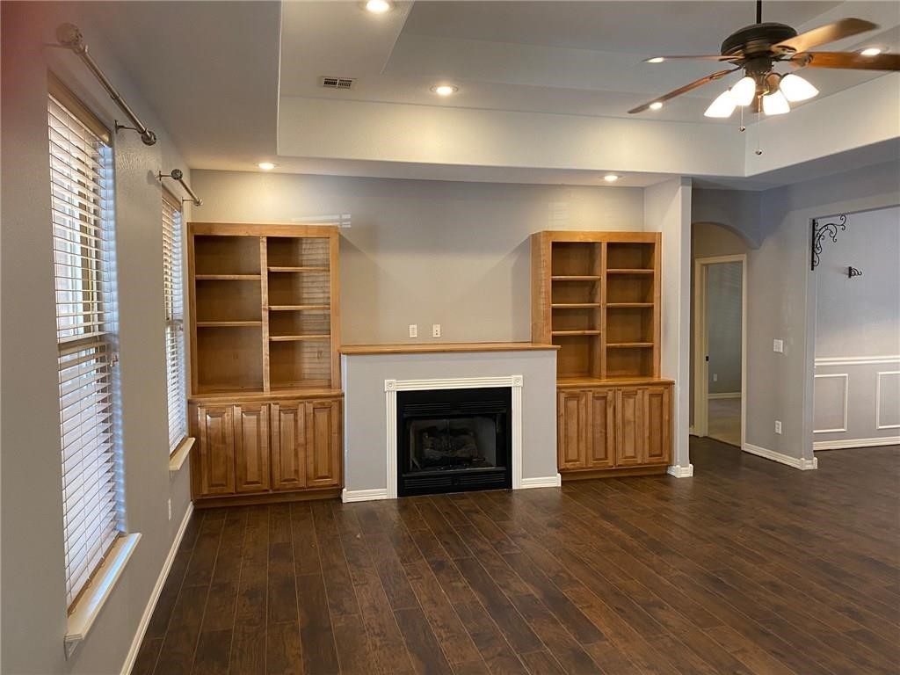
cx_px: 450
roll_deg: +0.6
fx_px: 676
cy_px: 338
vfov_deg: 53.1
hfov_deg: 67.3
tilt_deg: -2.7
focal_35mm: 26
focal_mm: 4.25
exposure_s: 1/60
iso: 200
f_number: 1.8
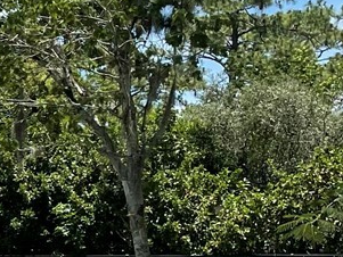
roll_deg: +0.5
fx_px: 1368
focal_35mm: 138
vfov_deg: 10.7
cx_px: -399
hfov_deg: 12.2
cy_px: 249
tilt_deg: -0.4
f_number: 1.6
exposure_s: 1/2681
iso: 32
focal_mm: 4.2
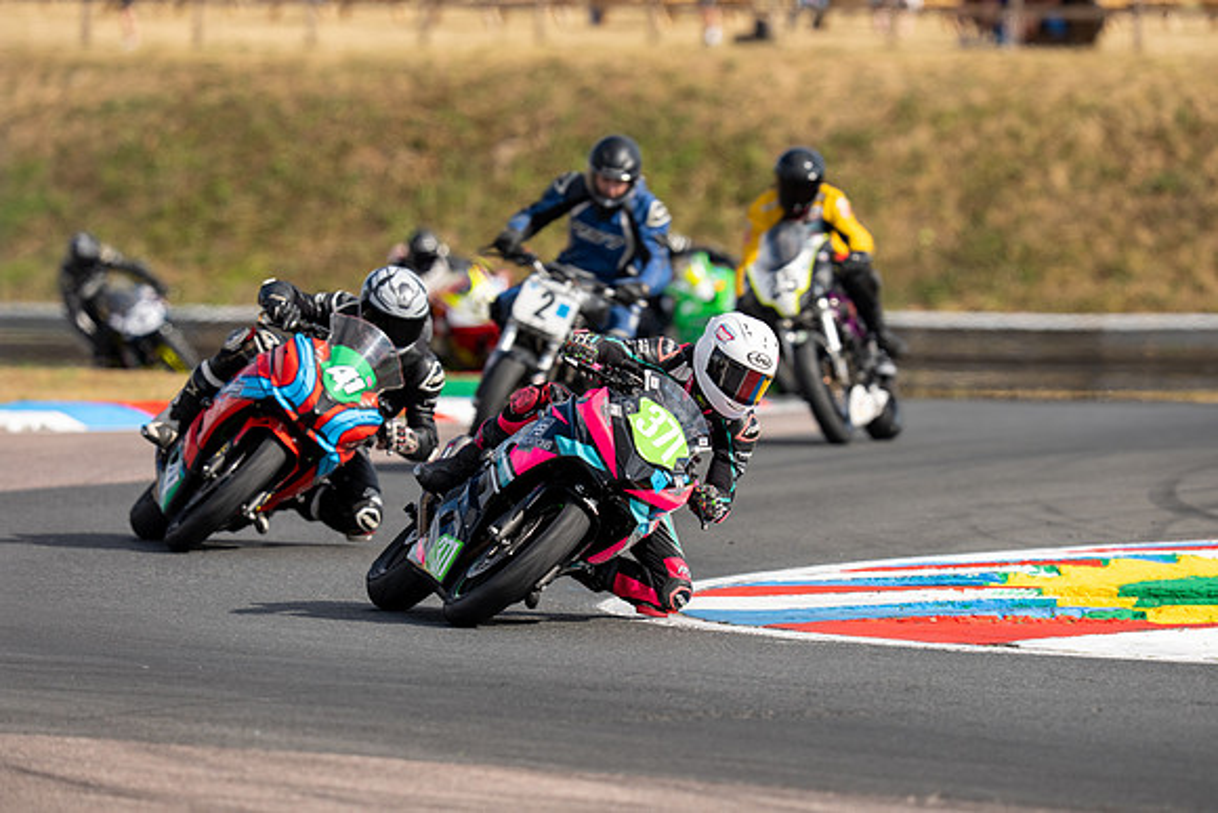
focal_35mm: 400
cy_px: 406
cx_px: 609
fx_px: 13536
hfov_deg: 5.2
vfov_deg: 3.4
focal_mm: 400
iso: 64
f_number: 5
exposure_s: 1/500
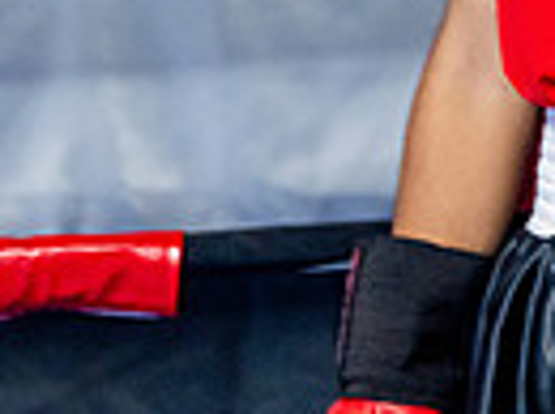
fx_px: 6882
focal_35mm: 430
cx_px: 931
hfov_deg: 4.6
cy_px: -228
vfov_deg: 3.4
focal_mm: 100
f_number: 2
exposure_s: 1/1000
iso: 4000
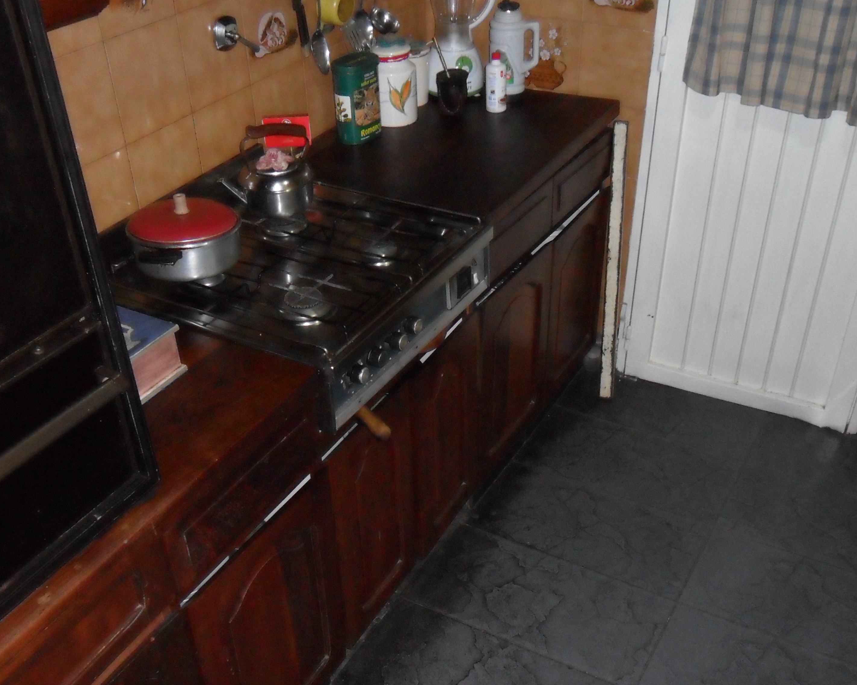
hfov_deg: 49.1
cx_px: 443
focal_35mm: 37
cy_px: 421
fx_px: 938
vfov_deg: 39.9
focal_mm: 4.9
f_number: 3.5
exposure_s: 1/45
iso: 400
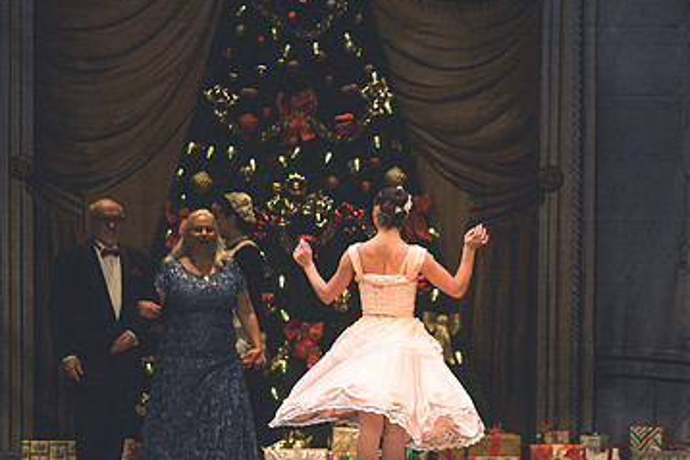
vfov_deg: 4.2
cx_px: 416
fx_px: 6212
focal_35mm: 324
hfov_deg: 6.4
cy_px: 328
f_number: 2.8
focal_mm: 200
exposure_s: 1/400
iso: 360
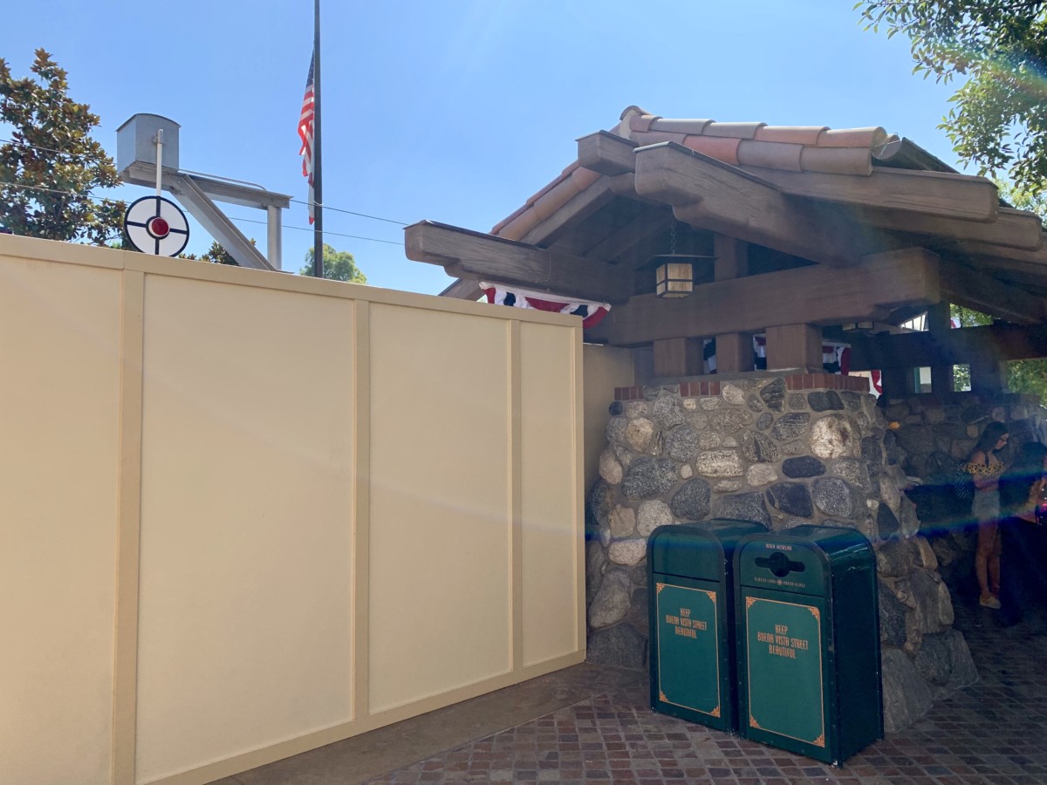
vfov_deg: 53.1
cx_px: 524
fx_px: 786
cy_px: 392
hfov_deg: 67.3
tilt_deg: +5.0
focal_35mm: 26
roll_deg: -1.1
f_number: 1.8
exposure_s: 1/1220
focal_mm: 4.25
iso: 25
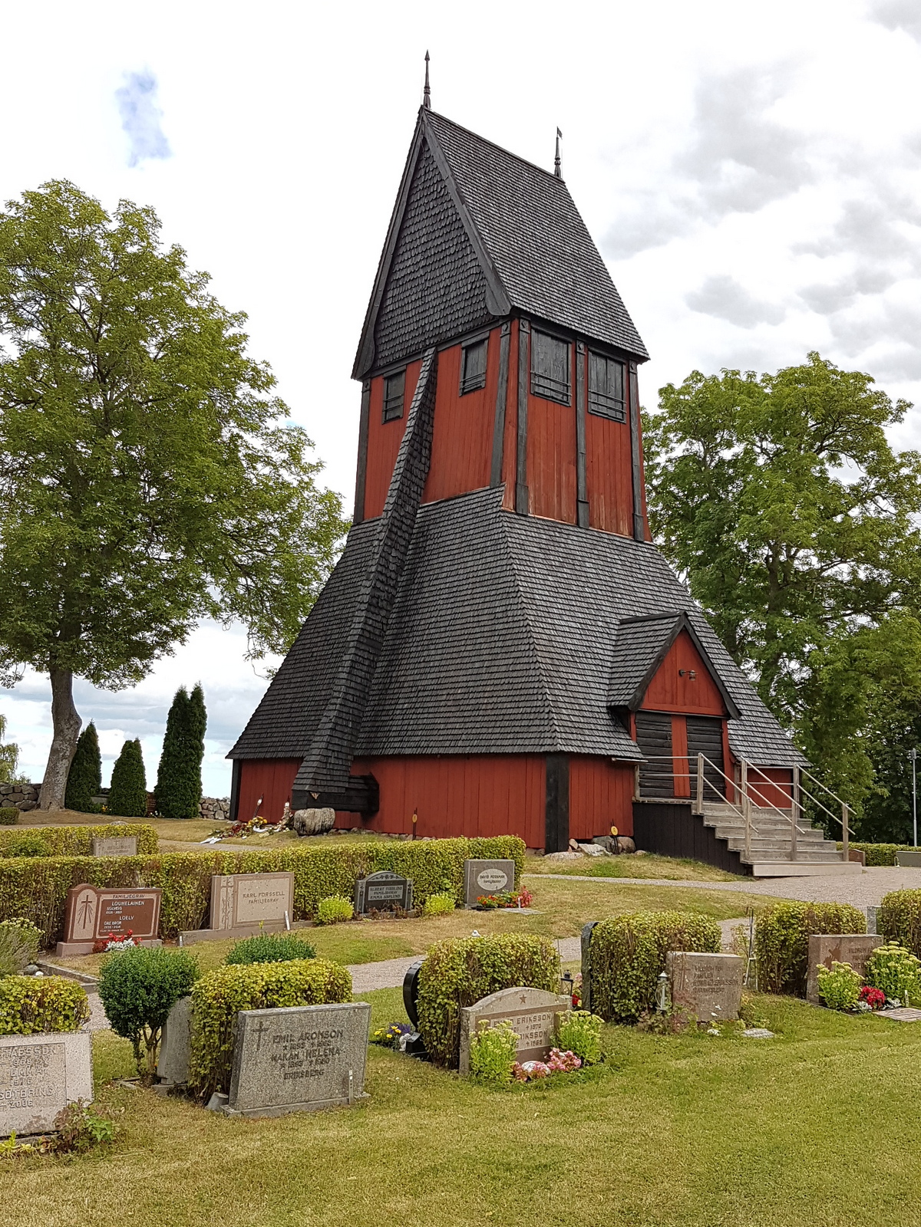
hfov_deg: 53.1
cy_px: 614
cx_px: 460
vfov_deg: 67.3
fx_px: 922
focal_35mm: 26
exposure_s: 1/792
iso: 40
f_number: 1.7
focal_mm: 4.2
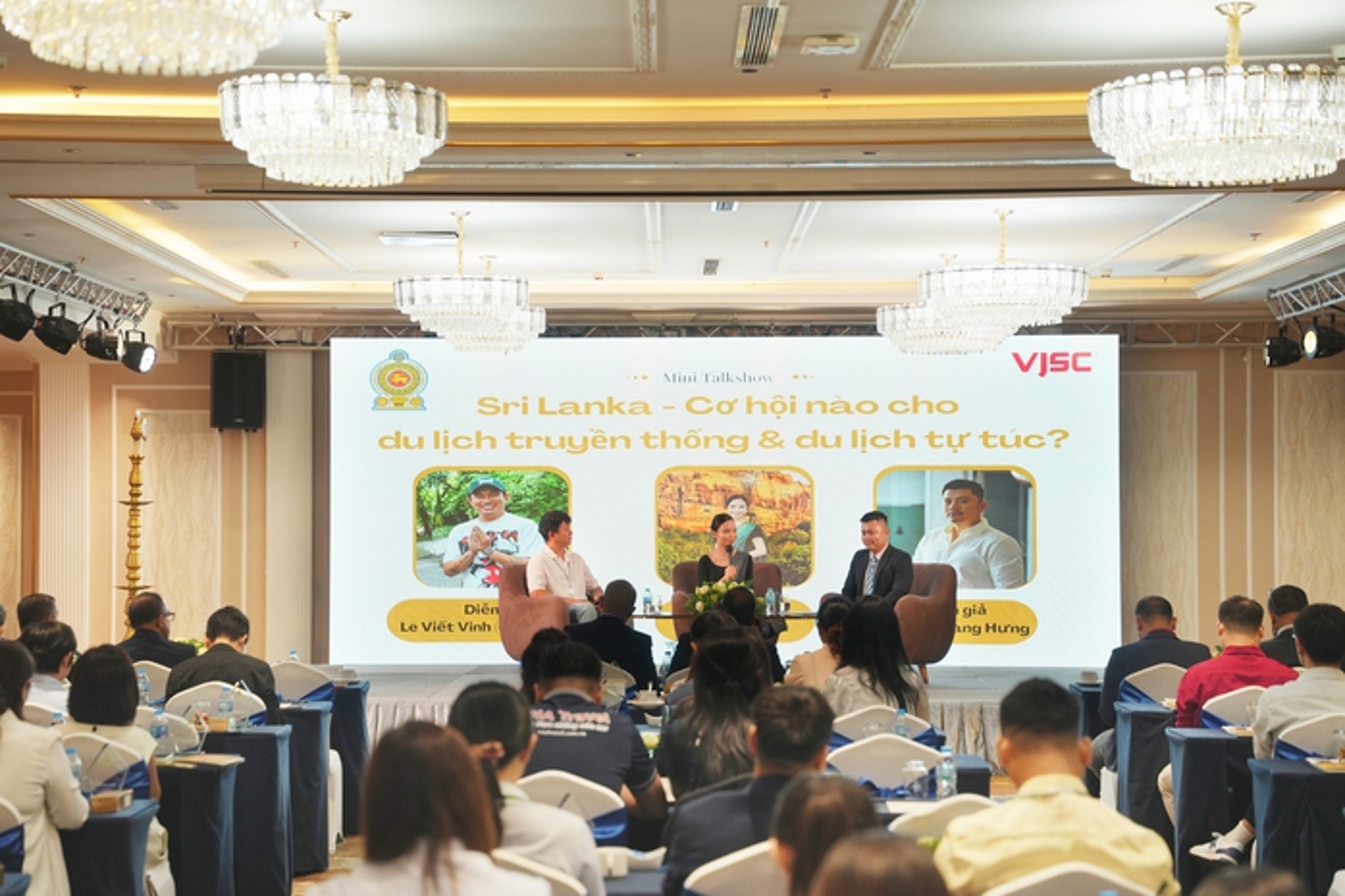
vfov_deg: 20.1
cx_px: 672
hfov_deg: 29.8
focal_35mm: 68
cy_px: 448
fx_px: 2529
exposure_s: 1/160
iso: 500
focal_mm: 67.7
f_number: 2.8
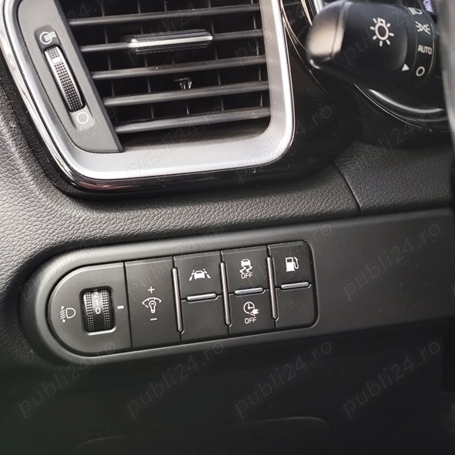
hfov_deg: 31.1
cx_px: 229
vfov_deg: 30.9
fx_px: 818
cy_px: 167
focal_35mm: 55
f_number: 1.65
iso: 320
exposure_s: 1/25
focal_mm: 6.14
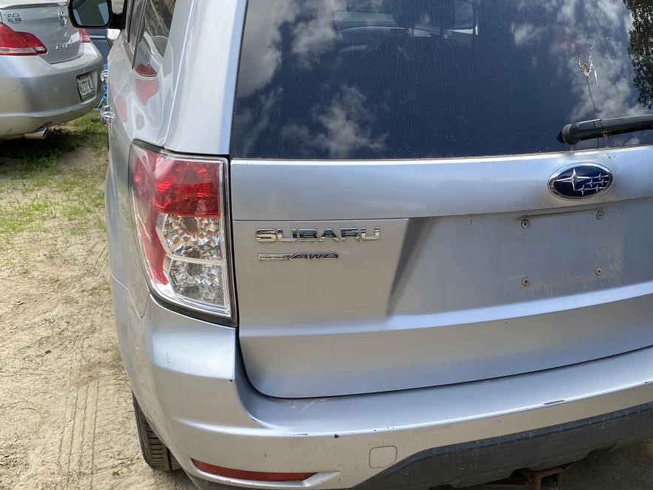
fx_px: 717
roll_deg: -4.4
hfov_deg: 47.6
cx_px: 468
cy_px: 296
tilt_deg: -25.0
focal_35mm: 38
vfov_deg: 37.6
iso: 32
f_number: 1.8
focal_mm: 4.25
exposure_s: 1/690
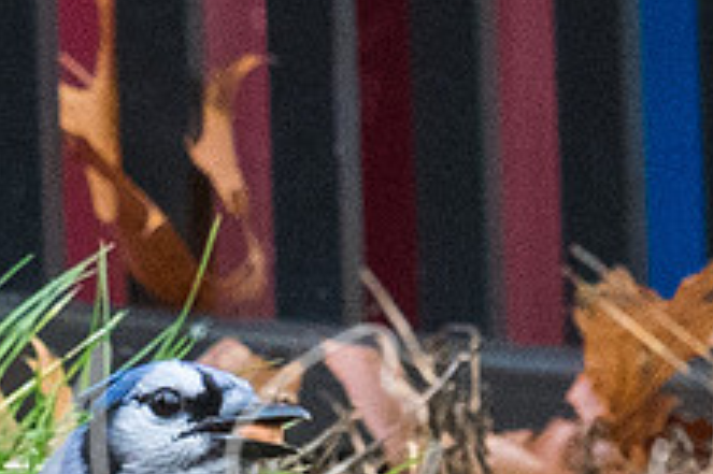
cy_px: 469
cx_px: 158
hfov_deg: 0.8
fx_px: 51870
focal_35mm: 2621
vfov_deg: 0.5
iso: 2000
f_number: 6.3
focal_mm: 200
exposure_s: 1/1000
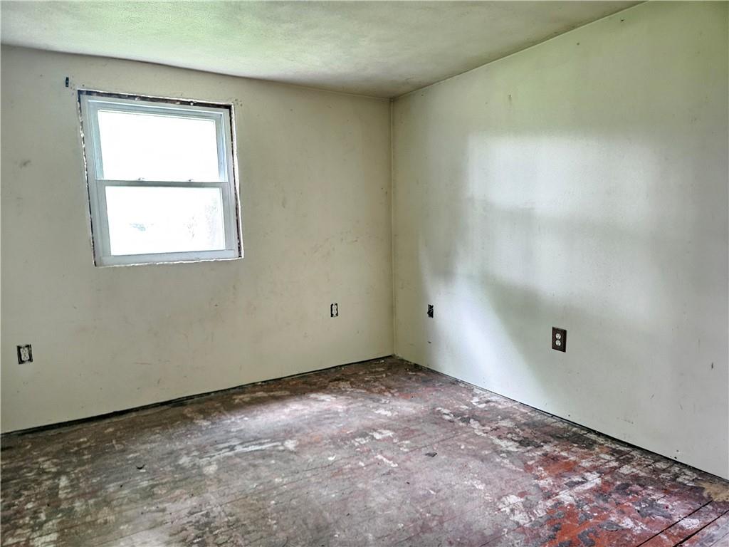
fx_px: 484
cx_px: 364
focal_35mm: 23
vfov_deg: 58.9
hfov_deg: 73.9
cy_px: 274
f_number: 1.8
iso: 1250
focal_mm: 5.4
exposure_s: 1/24
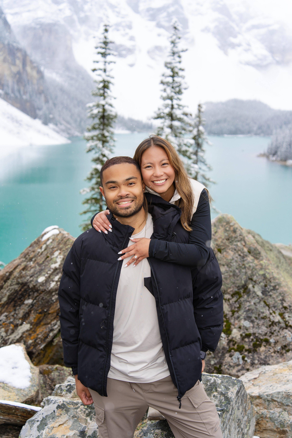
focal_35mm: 42
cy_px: 219
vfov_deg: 46.4
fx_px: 511
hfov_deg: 31.9
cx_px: 146
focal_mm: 42
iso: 100
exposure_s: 1/500
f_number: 3.5
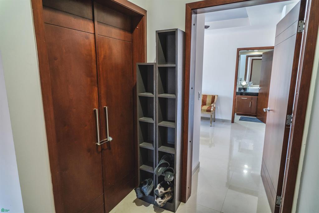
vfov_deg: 61.9
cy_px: 106
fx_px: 177
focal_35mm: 20
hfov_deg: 84.0
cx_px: 160
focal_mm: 20
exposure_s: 1/30
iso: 800
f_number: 2.8
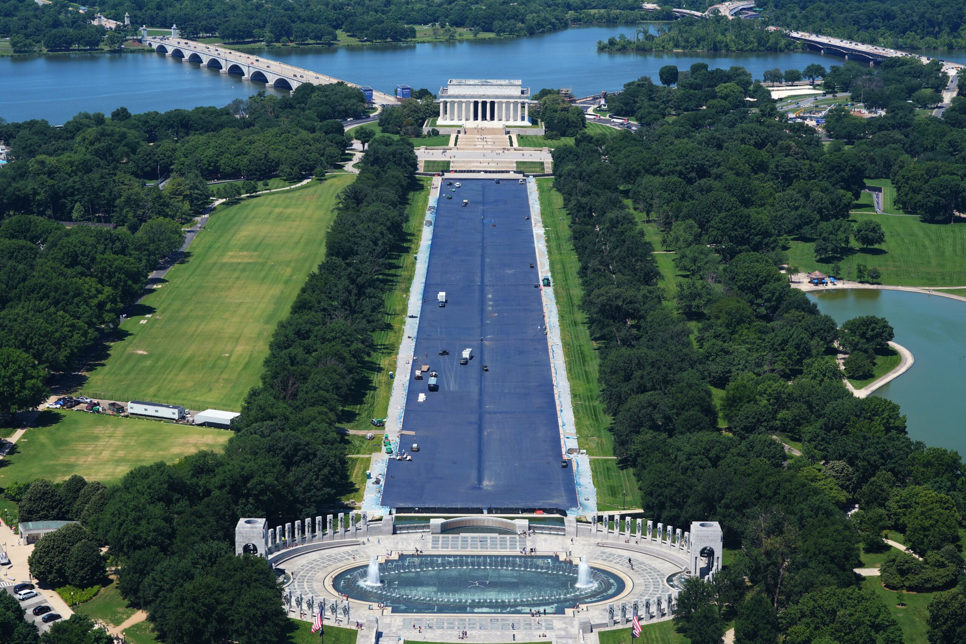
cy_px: 322
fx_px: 1878
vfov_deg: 19.5
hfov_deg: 28.8
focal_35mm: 70
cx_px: 483
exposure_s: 1/2500
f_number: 2.8
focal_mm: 70
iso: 250
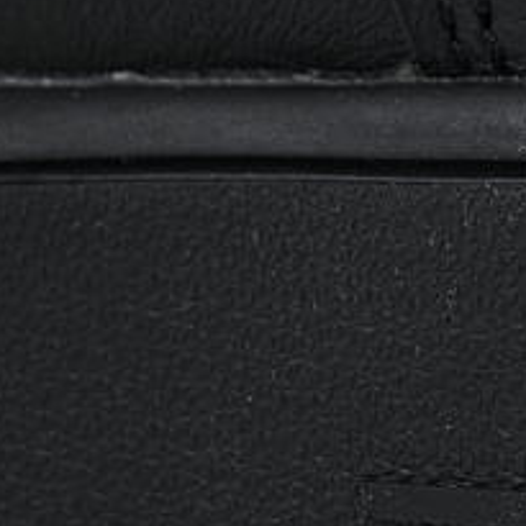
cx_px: 847
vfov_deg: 6.0
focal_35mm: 288
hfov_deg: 6.0
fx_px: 4951
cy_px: -117
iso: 400
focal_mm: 87
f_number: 10
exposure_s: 1/100
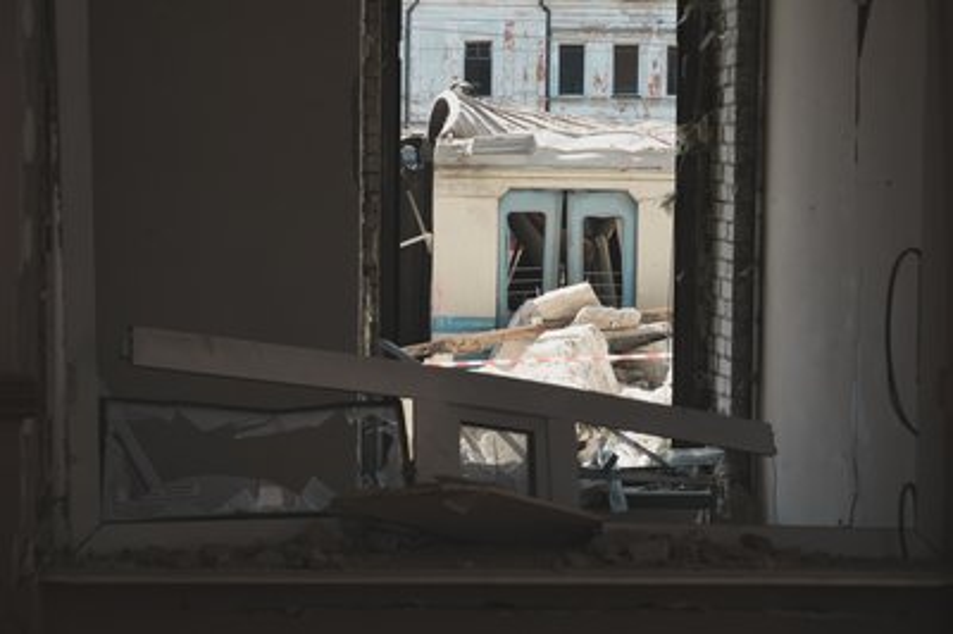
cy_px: 317
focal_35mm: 75
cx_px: 476
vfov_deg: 18.2
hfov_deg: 27.0
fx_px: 1984
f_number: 7.1
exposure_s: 1/500
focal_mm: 75
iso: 200
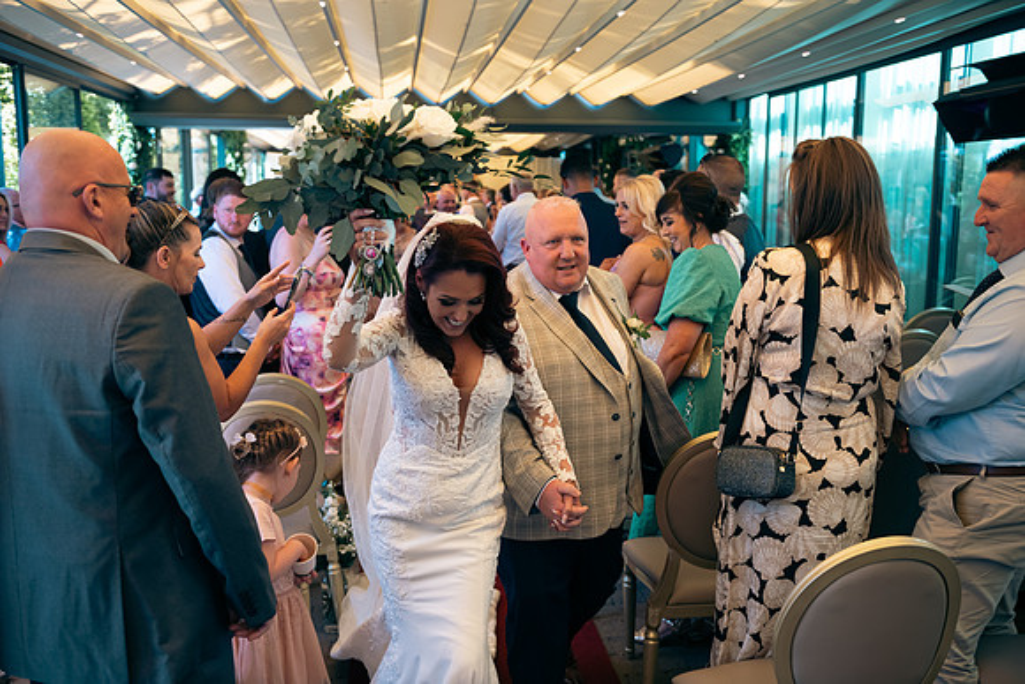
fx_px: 968
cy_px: 342
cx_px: 512
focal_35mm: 34
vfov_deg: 38.9
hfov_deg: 55.8
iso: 250
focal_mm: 34
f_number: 3.5
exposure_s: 1/250
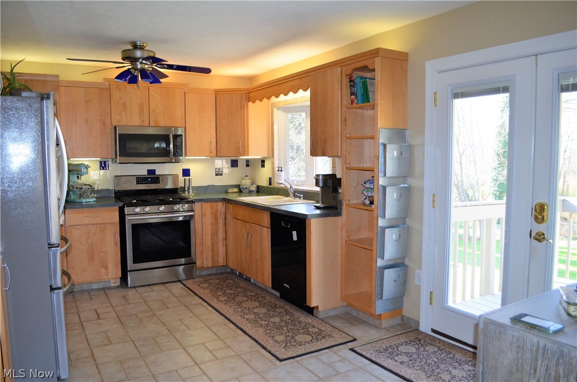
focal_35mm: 27
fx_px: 432
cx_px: 288
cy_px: 191
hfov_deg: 67.5
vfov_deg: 47.7
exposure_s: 1/60
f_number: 3.5
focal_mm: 18
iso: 400
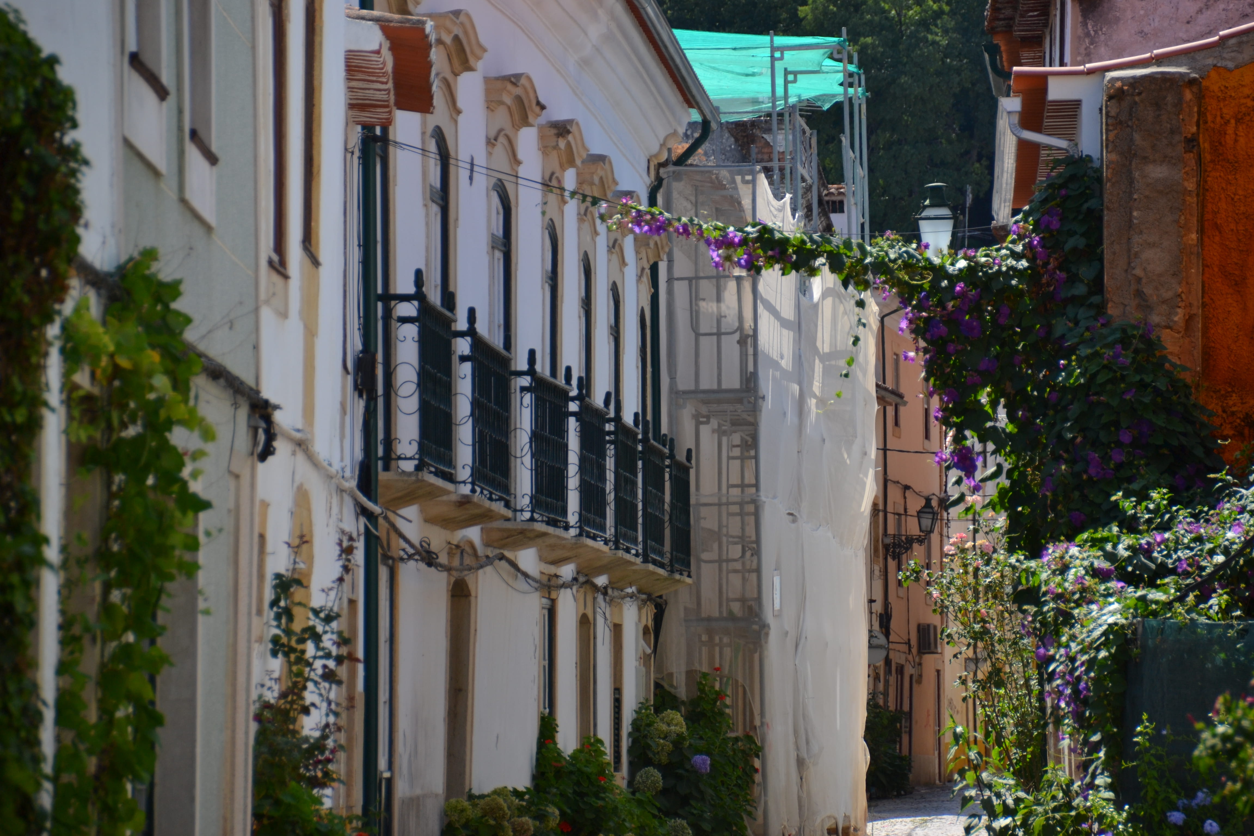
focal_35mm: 210
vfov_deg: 6.5
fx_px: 7314
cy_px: 418
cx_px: 627
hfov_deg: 9.8
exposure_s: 1/500
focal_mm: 140
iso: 160
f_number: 6
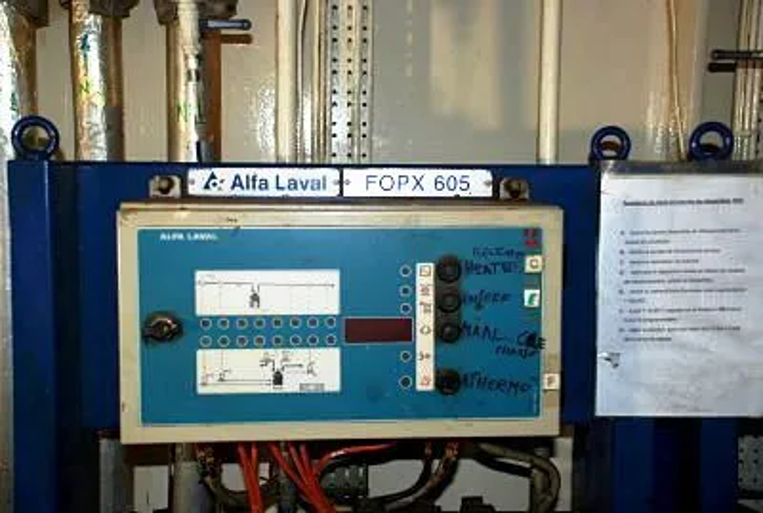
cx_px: 382
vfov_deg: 32.1
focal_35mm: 42
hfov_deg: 46.3
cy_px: 256
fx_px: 893
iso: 200
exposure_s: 1/60
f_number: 4
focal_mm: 28
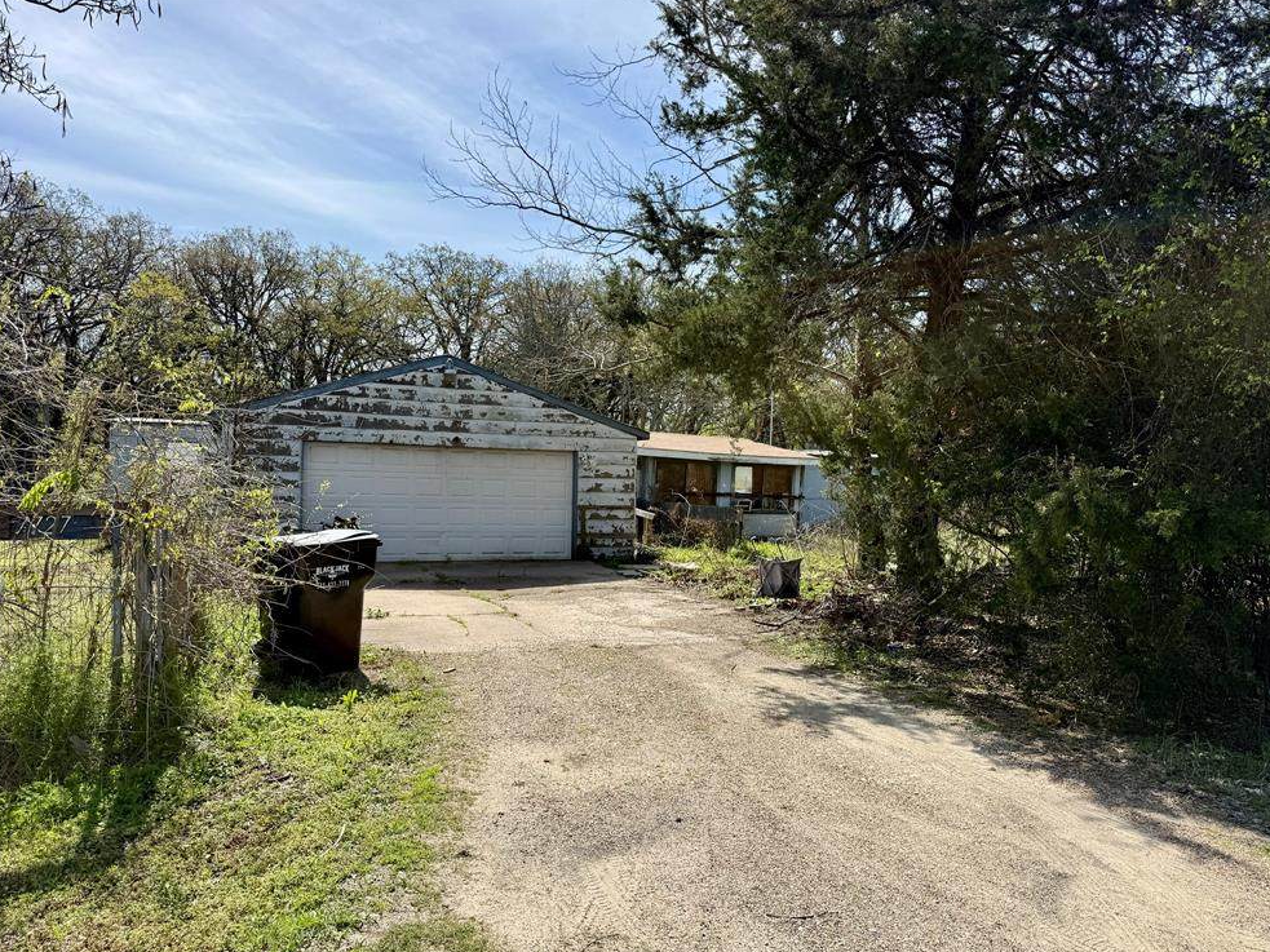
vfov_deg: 54.9
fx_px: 917
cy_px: 490
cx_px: 633
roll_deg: -1.1
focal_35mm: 25
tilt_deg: -0.4
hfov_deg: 69.4
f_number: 1.78
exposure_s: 1/4975
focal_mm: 6.76
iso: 80
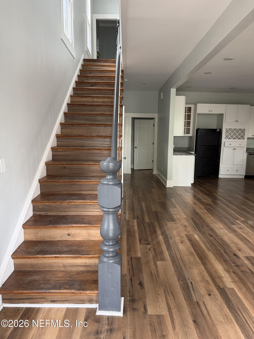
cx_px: 127
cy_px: 170
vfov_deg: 71.6
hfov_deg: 56.8
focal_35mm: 24
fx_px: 235
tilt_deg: -8.7
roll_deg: -1.4
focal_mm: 6.76
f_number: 1.78
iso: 200
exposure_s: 1/60
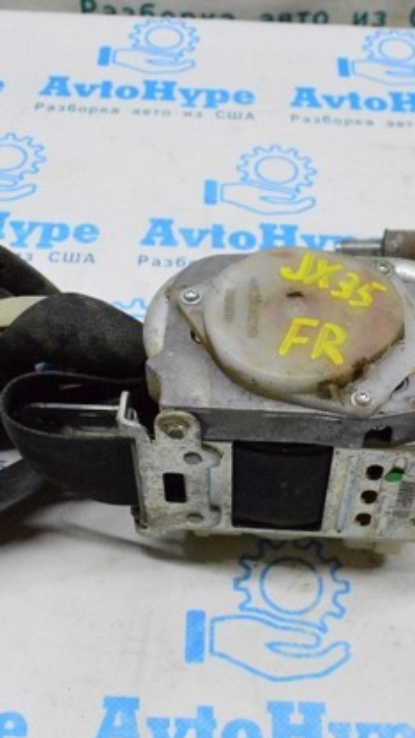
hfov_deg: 24.9
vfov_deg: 42.9
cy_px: 373
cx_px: 201
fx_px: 939
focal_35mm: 48
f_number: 9
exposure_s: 1/320
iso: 6400
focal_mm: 20
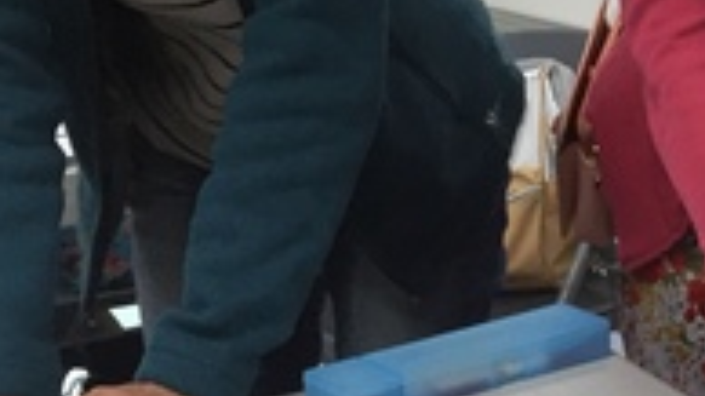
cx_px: 938
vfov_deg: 10.5
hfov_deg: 17.5
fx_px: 2131
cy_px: -45
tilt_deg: -8.5
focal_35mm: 114
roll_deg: +0.9
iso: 50
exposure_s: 1/30
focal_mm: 4.15
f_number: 2.2
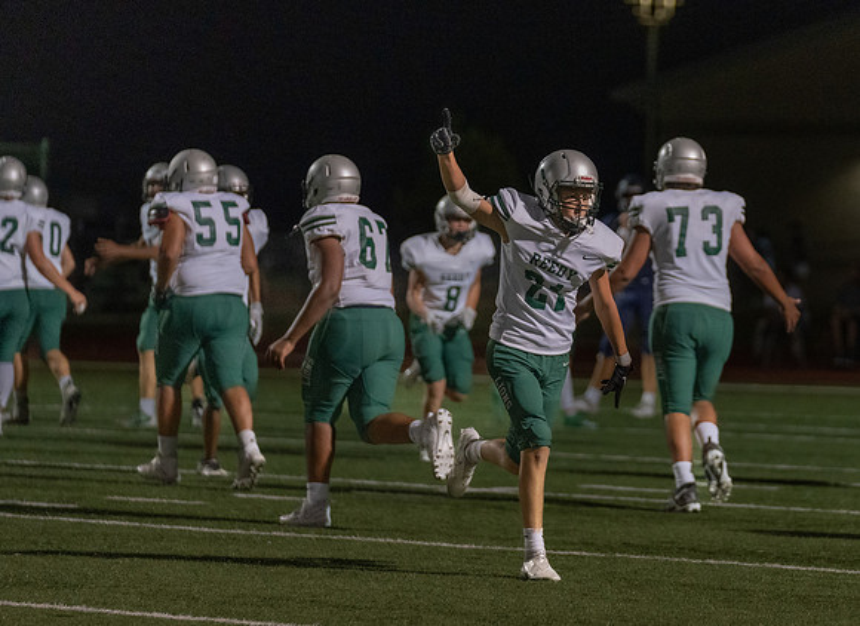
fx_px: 5922
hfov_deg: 8.3
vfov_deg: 6.0
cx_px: 606
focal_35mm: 241
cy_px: 221
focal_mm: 164
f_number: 2.8
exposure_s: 1/1000
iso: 5000
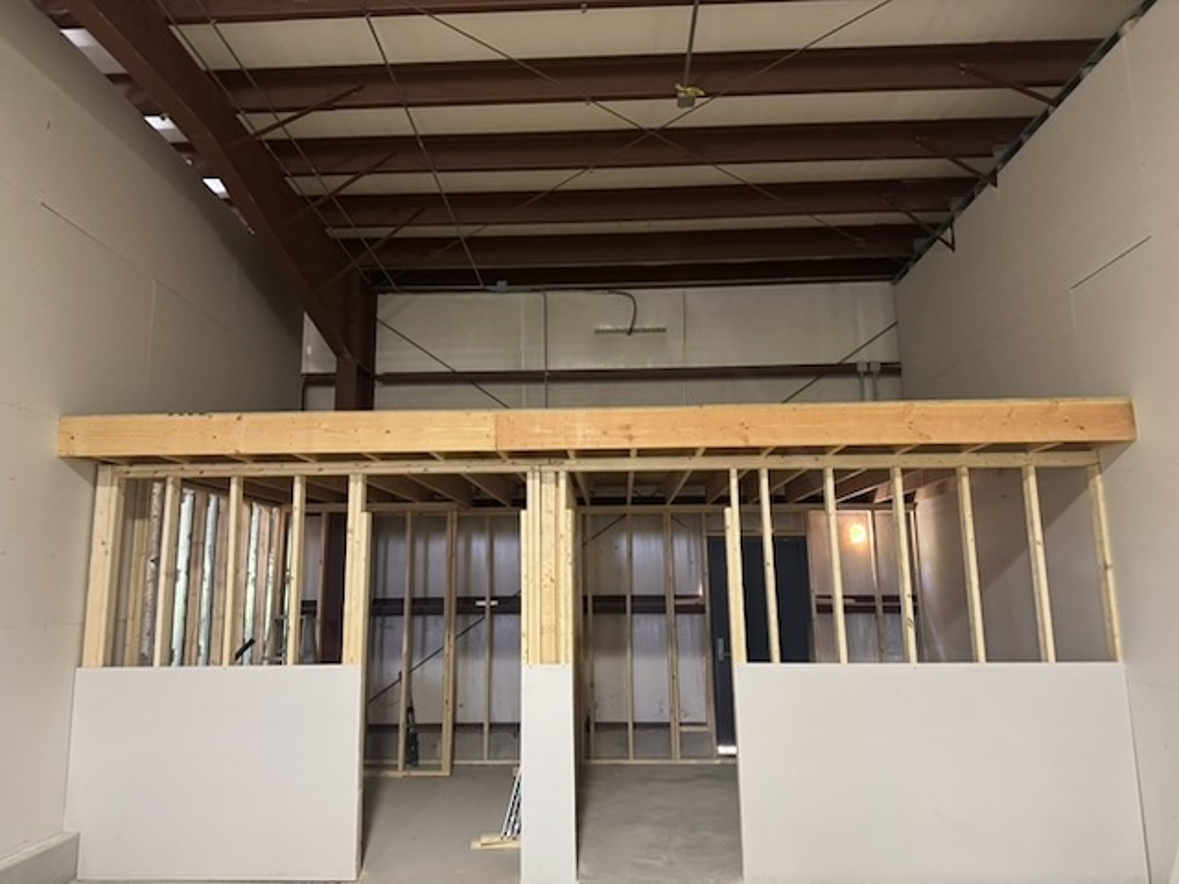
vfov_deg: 56.8
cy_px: 442
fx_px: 817
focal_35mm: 24
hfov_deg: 71.6
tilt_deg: +8.7
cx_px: 590
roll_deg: +0.1
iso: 800
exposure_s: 1/60
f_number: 1.78
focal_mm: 6.76
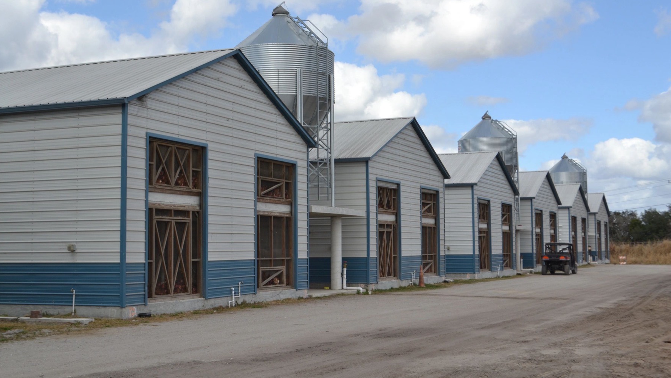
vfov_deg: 23.5
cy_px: 160
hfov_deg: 40.6
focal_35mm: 51
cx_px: 332
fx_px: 907
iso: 100
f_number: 7.1
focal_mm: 32
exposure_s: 1/200
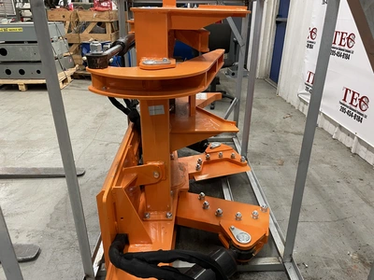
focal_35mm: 26
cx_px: 187
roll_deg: -0.4
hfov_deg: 67.3
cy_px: 140
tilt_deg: -22.6
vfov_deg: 53.1
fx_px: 281
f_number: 1.6
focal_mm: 4.2
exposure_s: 1/60
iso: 200
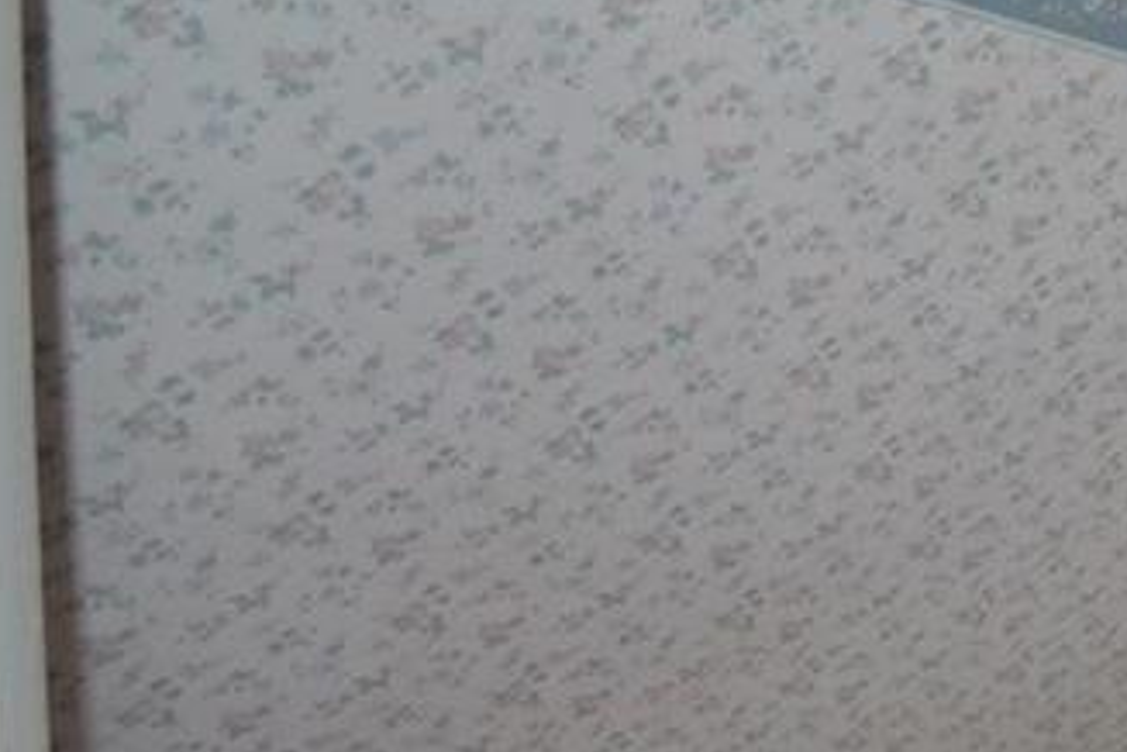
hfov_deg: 19.0
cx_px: 1696
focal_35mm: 94
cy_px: 883
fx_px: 2942
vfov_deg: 14.1
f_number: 3.8
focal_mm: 20
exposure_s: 1/60
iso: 2200
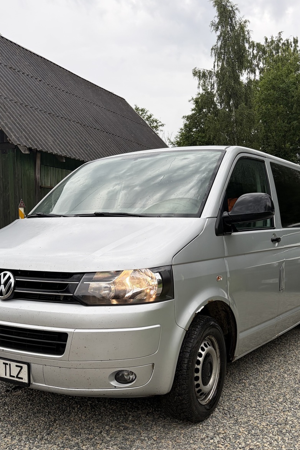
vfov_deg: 51.4
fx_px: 462
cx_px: 157
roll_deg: +0.1
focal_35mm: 37
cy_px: 280
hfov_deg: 36.0
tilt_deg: -4.8
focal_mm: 5.96
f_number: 1.6
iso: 40
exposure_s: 1/100
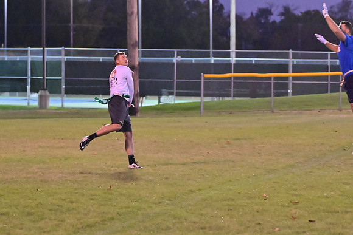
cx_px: 176
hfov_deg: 11.9
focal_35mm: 172
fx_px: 1687
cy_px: 118
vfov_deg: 8.0
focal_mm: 115
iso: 6400
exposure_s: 1/400
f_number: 4
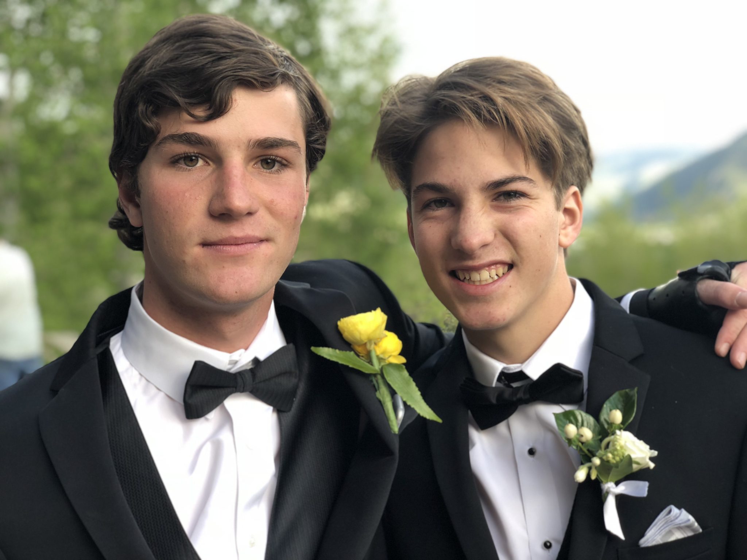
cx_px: 374
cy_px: 280
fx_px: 1122
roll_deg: +3.0
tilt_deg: -3.0
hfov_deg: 36.8
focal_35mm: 52
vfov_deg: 28.0
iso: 20
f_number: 2.4
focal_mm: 6
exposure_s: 1/120
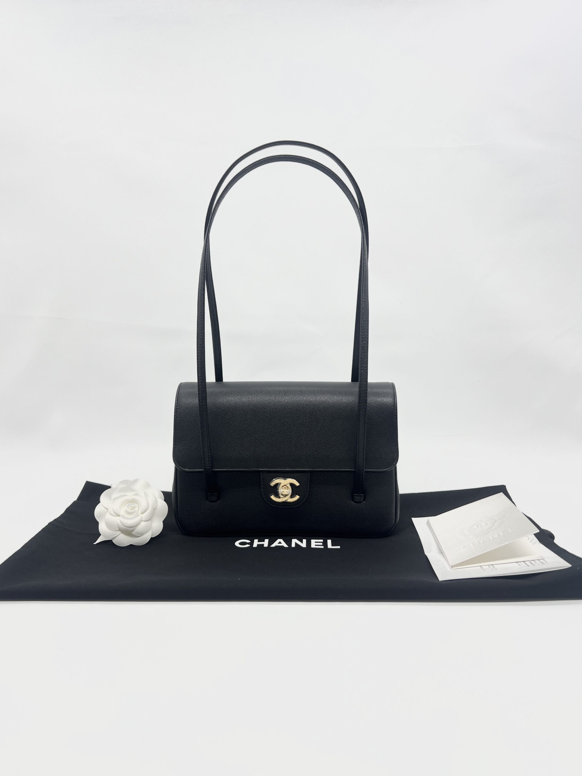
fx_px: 583
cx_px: 291
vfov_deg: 67.3
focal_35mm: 26
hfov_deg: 53.1
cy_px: 388
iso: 40
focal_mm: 5.7
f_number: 1.5
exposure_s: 1/152
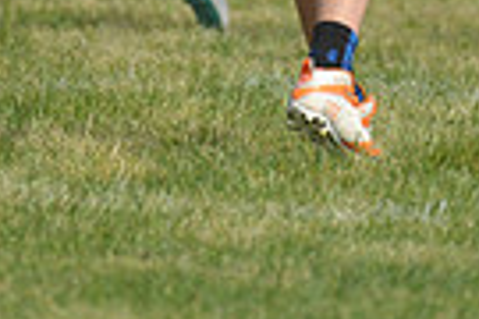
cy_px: -308
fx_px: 19983
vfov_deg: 0.9
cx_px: 344
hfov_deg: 1.4
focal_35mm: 1502
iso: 640
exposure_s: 1/4000
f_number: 4
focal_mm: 350
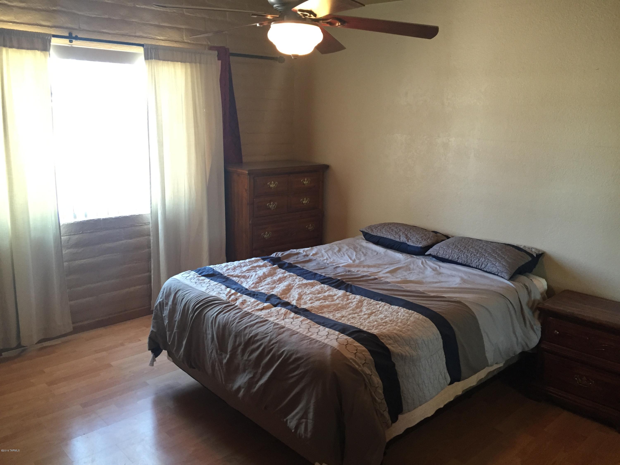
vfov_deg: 48.2
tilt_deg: -14.4
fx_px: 519
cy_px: 232
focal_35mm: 29
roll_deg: -2.5
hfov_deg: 61.7
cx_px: 310
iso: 125
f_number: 2.2
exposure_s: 1/30
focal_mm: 4.15
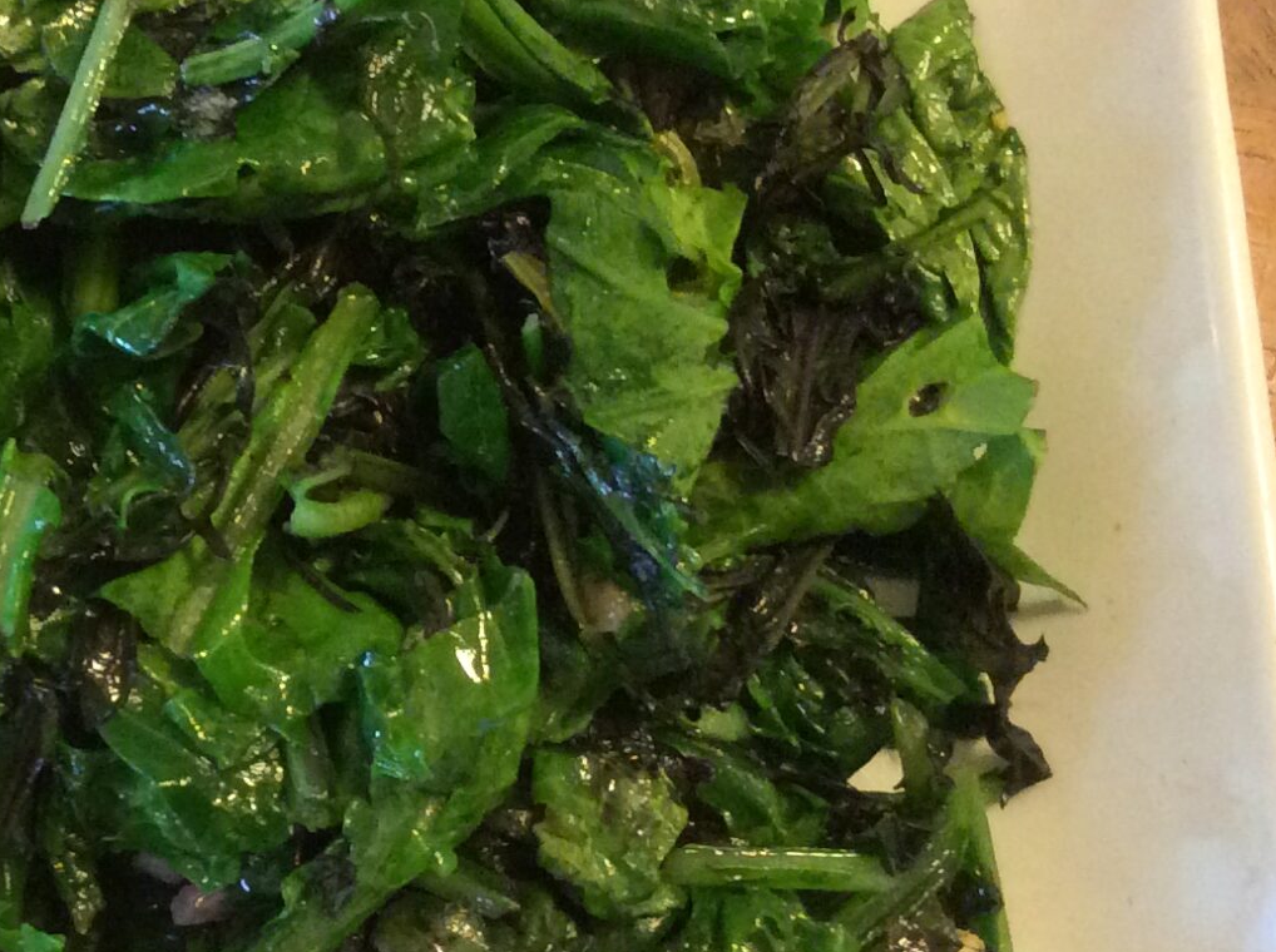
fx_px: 3054
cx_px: -25
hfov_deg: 22.6
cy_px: 552
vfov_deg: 17.7
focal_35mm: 83
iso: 250
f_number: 2.4
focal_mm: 3.3
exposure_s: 1/17
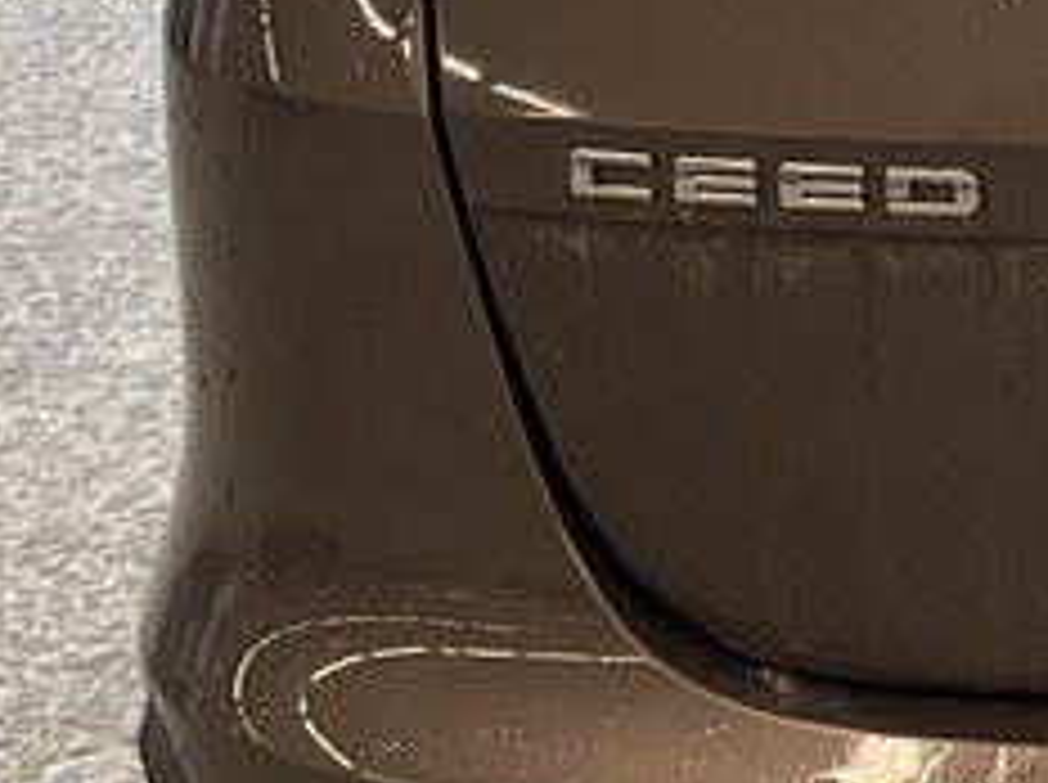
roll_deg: +1.3
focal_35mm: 161
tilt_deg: -14.2
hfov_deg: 10.8
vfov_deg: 9.1
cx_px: 2361
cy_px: -153
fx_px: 4867
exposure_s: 1/100
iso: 64
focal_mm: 4.2
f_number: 1.6
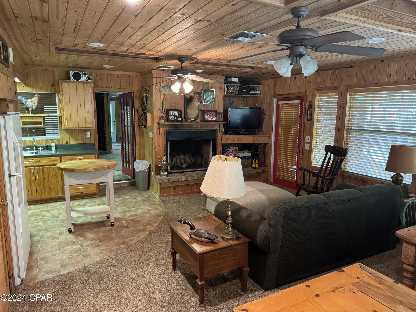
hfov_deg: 71.6
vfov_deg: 56.8
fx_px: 288
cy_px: 156
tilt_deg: -9.3
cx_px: 208
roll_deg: -0.8
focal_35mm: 24
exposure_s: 1/60
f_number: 1.78
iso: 800
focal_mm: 6.76
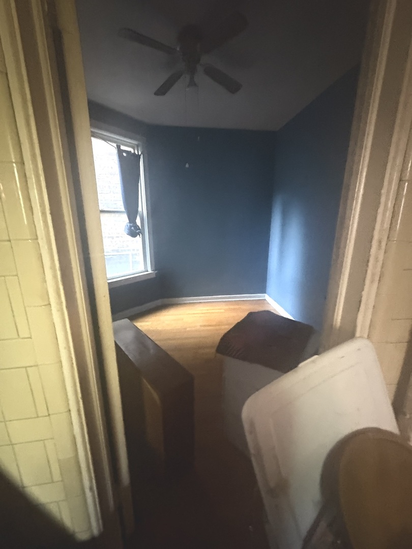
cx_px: 206
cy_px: 274
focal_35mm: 14
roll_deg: -2.8
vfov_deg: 102.1
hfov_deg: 85.7
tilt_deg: -15.5
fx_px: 222
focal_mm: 2.22
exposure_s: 1/30
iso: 1250
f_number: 2.2
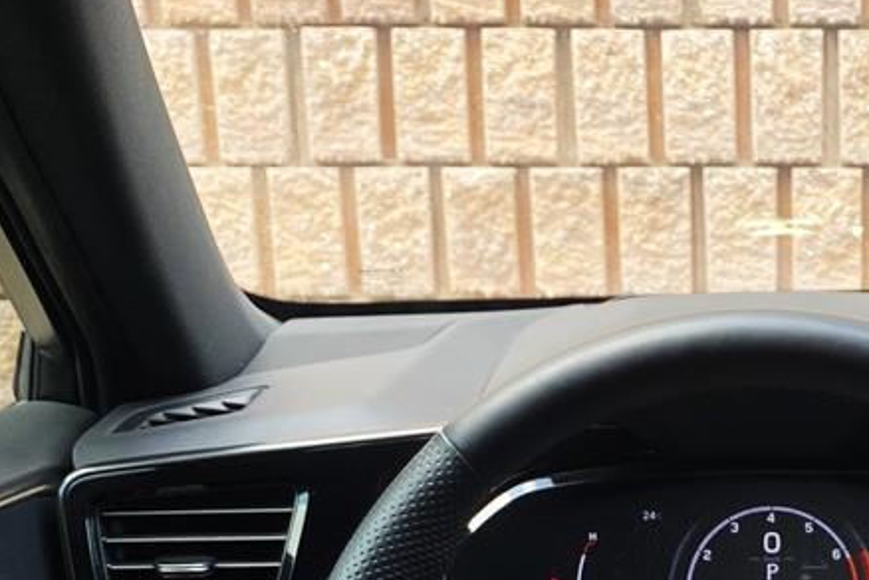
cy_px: 707
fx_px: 1907
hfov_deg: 24.6
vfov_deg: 16.5
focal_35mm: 79
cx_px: 853
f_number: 1.8
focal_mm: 4.25
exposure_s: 1/122
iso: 50
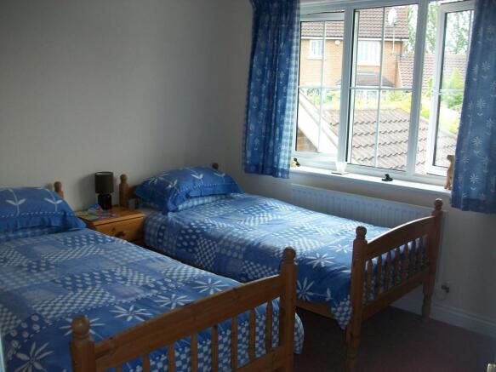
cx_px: 248
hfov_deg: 54.0
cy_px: 186
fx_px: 487
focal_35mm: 34
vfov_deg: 41.8
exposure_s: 1/80
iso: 80
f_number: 2.8
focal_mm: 5.7
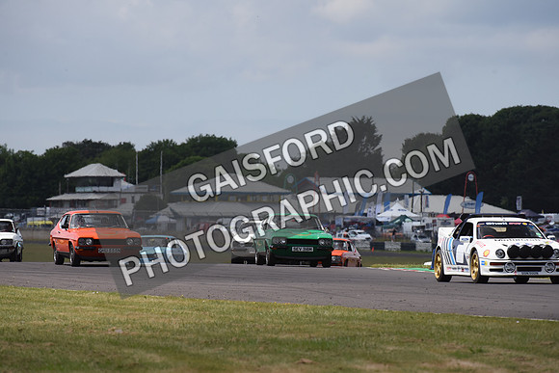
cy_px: 186
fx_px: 6212
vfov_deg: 3.4
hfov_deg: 5.2
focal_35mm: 400
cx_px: 280
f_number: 8
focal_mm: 400
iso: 1000
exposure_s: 1/1000
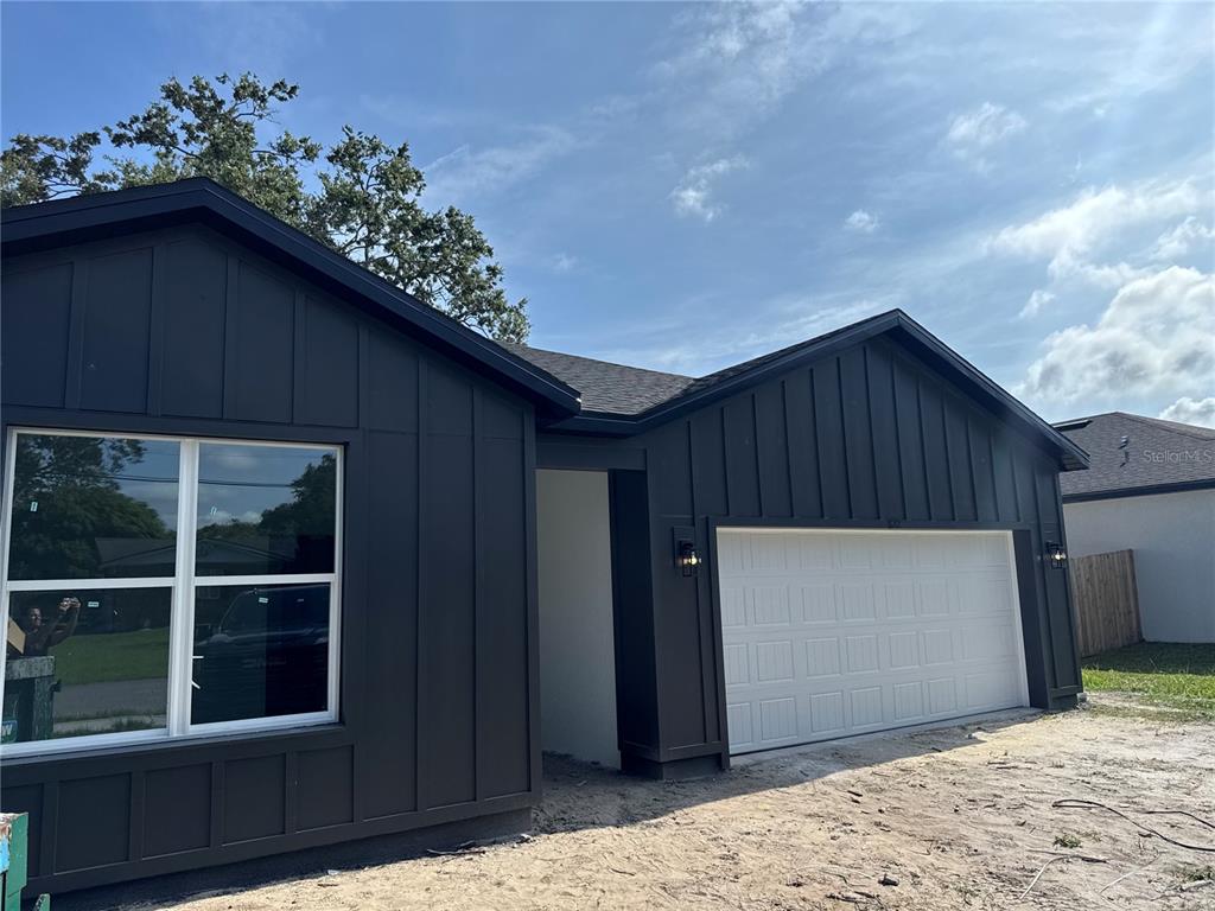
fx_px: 842
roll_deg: +1.2
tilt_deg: +7.2
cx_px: 608
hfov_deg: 71.6
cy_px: 456
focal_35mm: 24
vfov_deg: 56.8
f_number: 1.78
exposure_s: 1/7937
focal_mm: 6.76
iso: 80
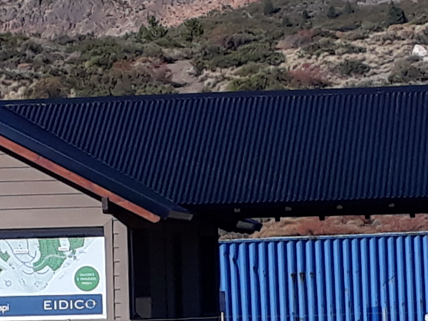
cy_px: 292
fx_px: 1557
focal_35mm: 126
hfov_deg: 15.6
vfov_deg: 11.7
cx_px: 241
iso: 40
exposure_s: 1/1776
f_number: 1.9
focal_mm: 3.6
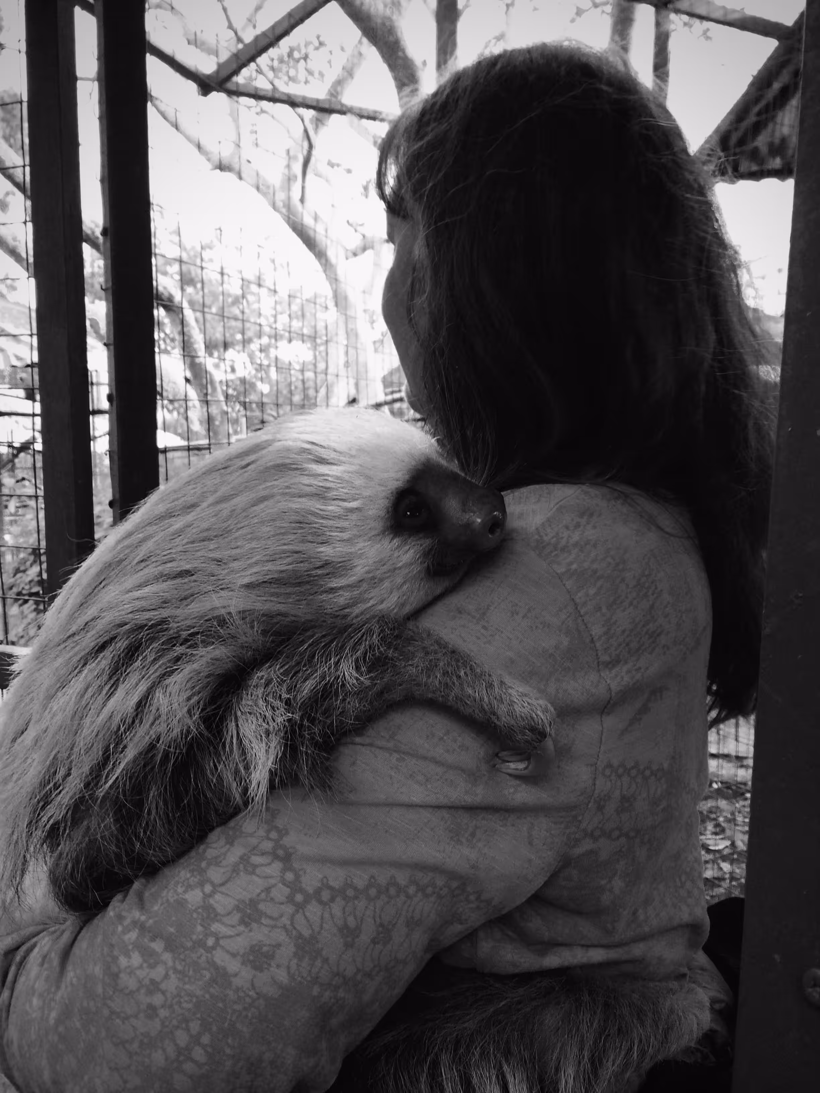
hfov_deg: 46.8
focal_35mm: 30
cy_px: 546
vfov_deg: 60.0
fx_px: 948
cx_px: 410
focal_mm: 4.12
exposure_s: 1/120
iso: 50
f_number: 2.2
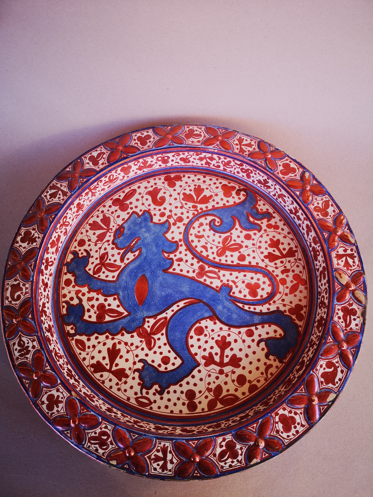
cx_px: 186
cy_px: 248
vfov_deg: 65.3
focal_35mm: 27
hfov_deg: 51.4
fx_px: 388
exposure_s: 1/100
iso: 64
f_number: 1.8
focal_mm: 3.95
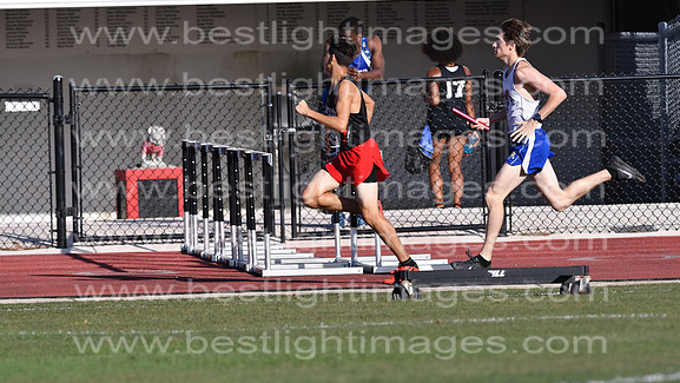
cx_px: 341
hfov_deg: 4.6
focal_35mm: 474
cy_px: 164
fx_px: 8549
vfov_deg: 2.6
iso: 320
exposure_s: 1/2500
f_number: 5.6
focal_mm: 300
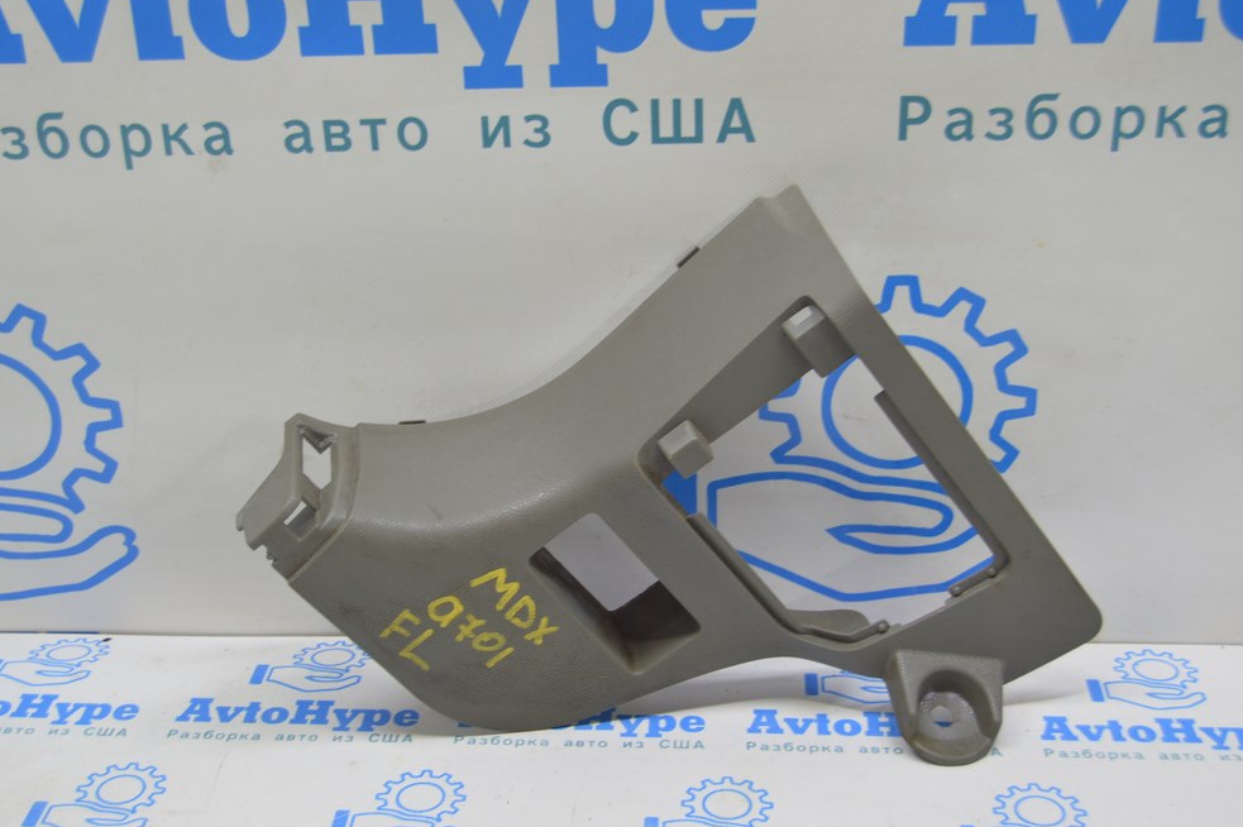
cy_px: 414
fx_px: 1725
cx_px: 607
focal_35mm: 50
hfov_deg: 39.6
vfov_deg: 27.0
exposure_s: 1/20
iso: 400
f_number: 5.6
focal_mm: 32
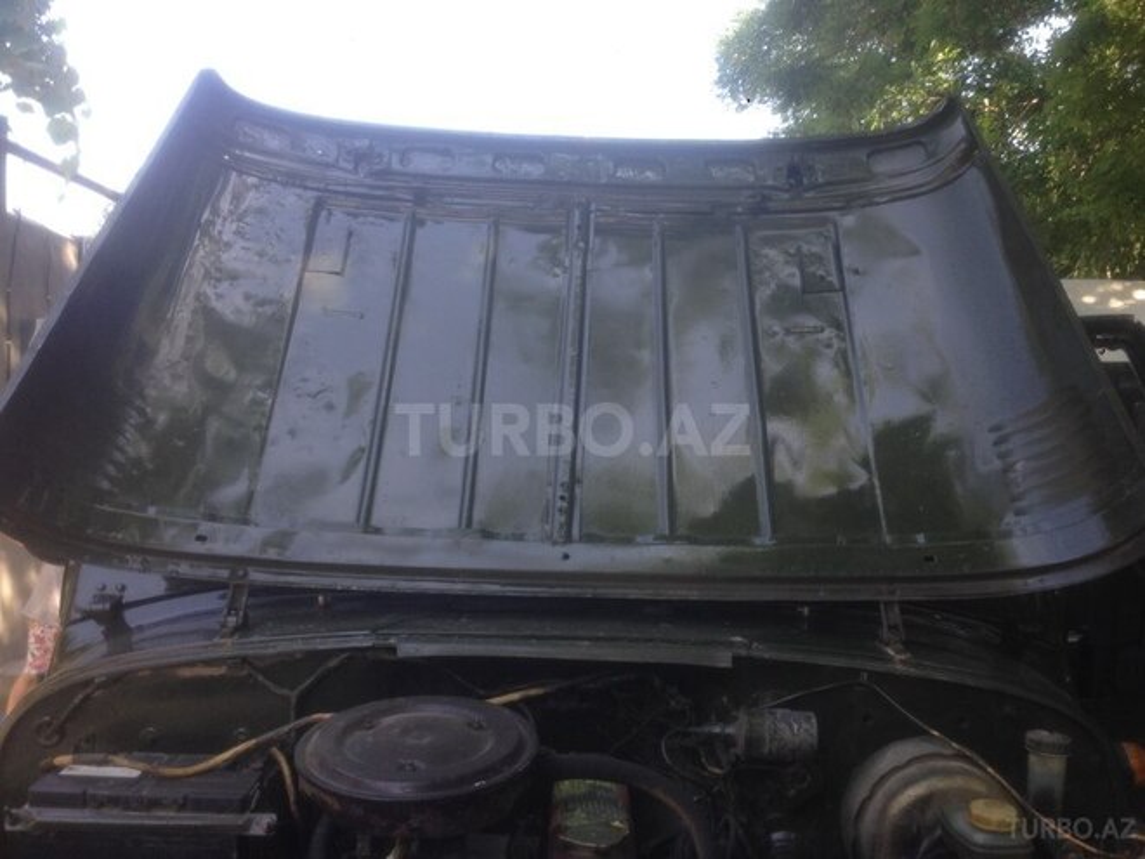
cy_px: 430
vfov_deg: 42.9
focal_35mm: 33
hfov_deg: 55.4
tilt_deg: +3.2
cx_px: 572
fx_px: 1092
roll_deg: +0.5
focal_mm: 4.12
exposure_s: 1/137
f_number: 2.4
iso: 50
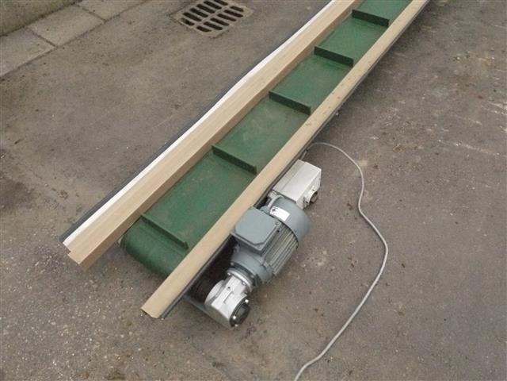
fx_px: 439
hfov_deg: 60.0
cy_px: 190
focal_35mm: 30
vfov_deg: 46.8
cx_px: 254
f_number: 11
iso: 3200
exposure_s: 1/1300
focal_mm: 15
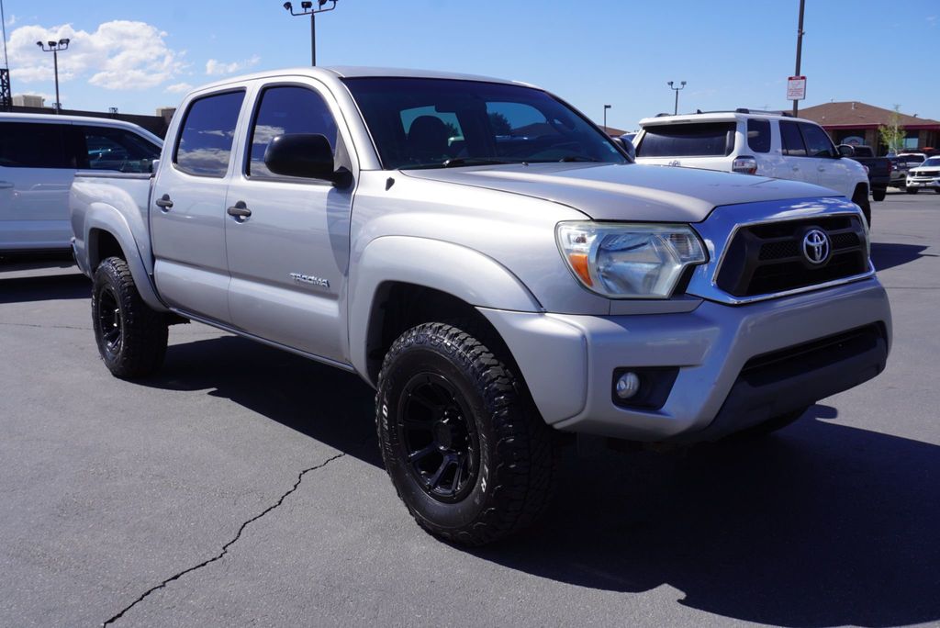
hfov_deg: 59.5
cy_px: 314
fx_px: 823
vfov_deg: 41.8
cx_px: 470
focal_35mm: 32
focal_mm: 21
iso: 100
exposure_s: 1/160
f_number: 10
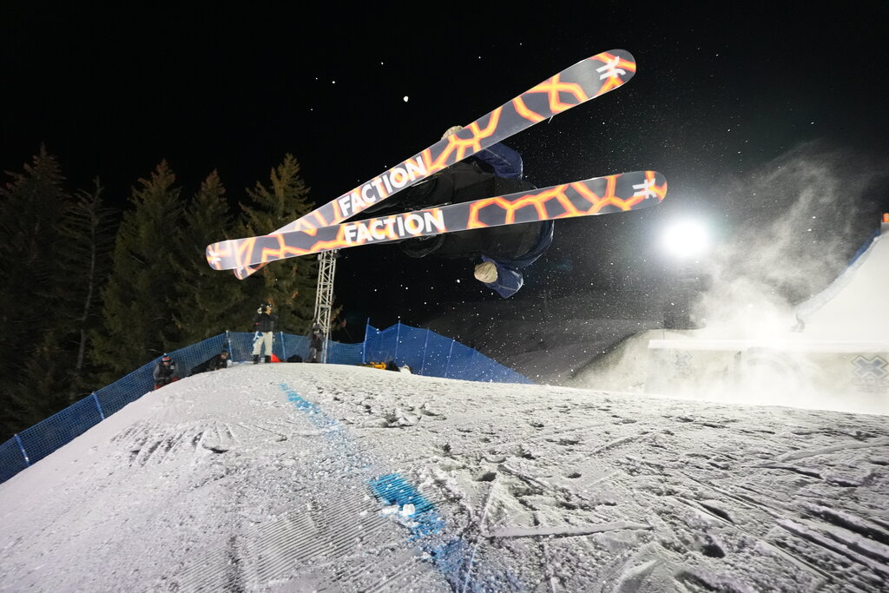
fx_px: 395
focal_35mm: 16
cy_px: 296
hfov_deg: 96.7
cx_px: 444
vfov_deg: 73.8
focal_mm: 16
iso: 8000
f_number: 2.8
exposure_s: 1/1250
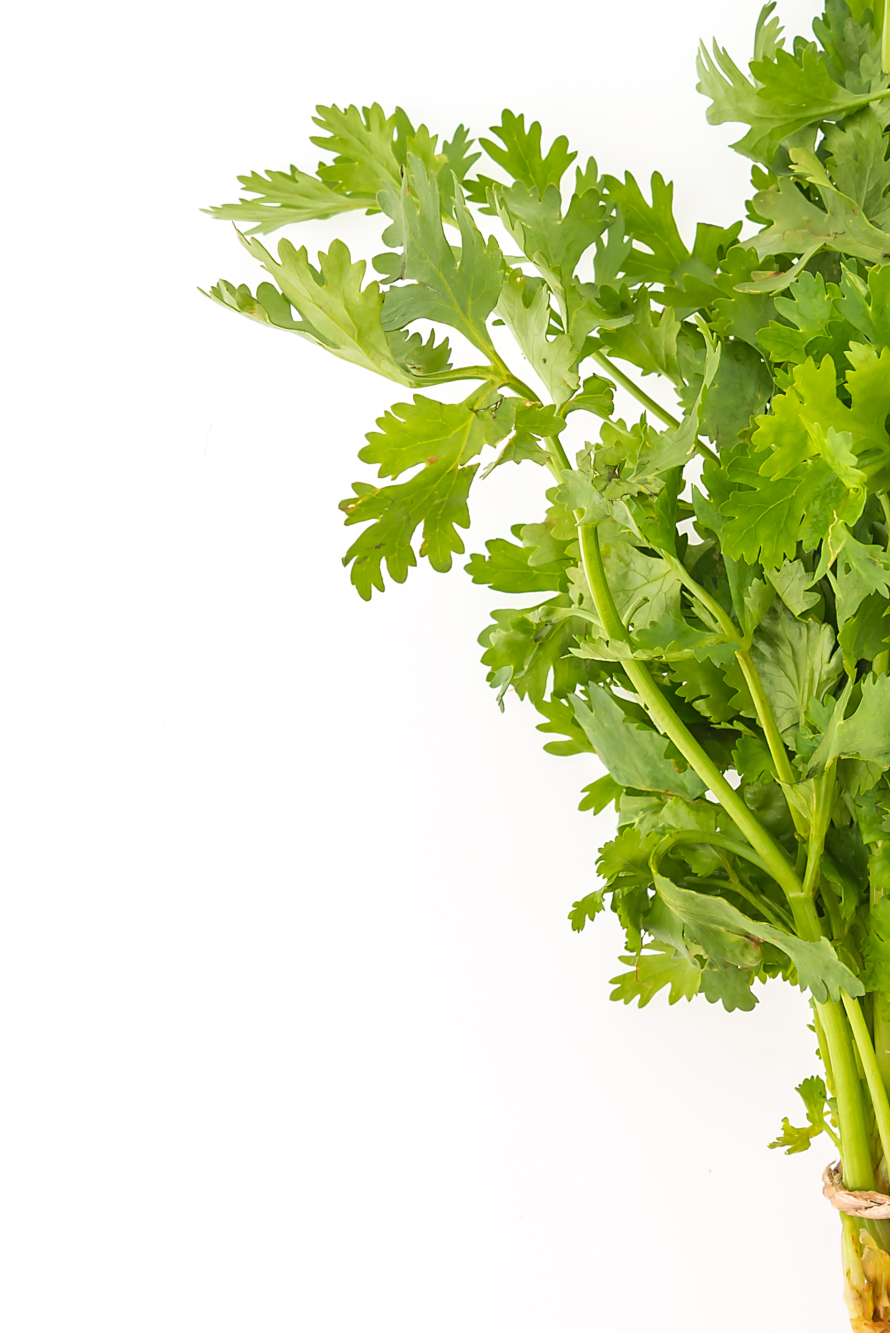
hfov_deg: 12.1
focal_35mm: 112
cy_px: 702
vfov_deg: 18.3
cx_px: 944
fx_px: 4148
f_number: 11
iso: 200
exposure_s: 1/50
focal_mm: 52
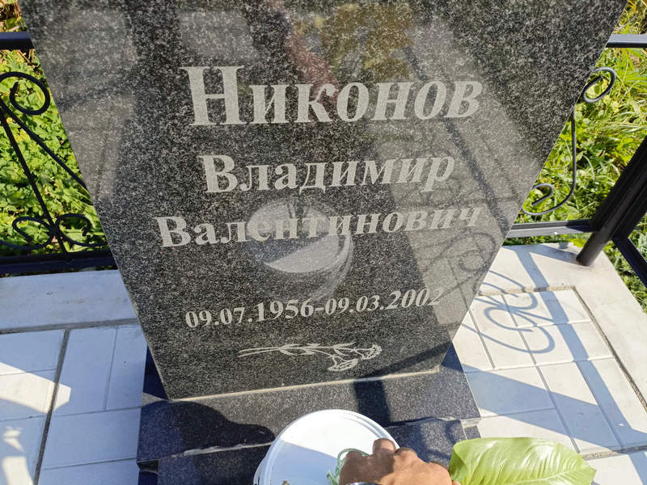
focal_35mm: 25
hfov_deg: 69.4
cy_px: 242
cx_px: 324
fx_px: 467
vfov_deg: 54.9
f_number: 1.69
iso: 114
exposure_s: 1/703
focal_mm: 4.76
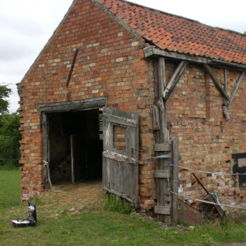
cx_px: 162
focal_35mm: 61
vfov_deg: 28.2
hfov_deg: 28.0
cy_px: 123
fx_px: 490
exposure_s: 1/400
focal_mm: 8.44
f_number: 3.6
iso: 50
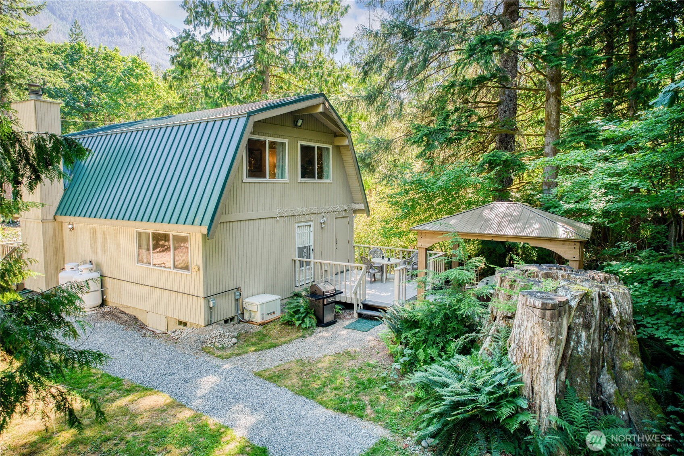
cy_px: 228
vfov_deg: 57.2
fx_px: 418
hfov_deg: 78.6
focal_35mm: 22
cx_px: 342
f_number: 2.8
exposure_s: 1/50
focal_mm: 8.38
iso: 100
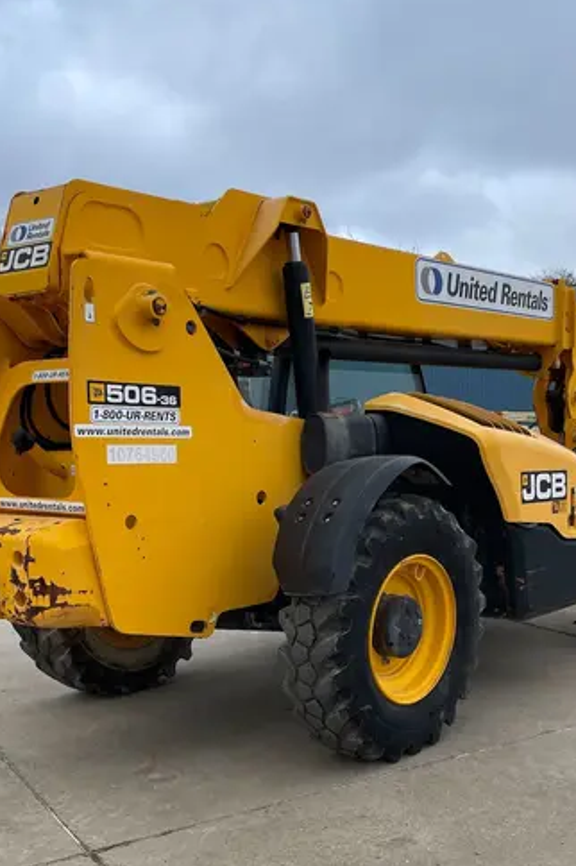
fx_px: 985
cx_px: 363
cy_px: 531
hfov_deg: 32.4
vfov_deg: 47.1
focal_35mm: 41
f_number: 1.6
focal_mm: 4.2
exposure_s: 1/1247
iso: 32
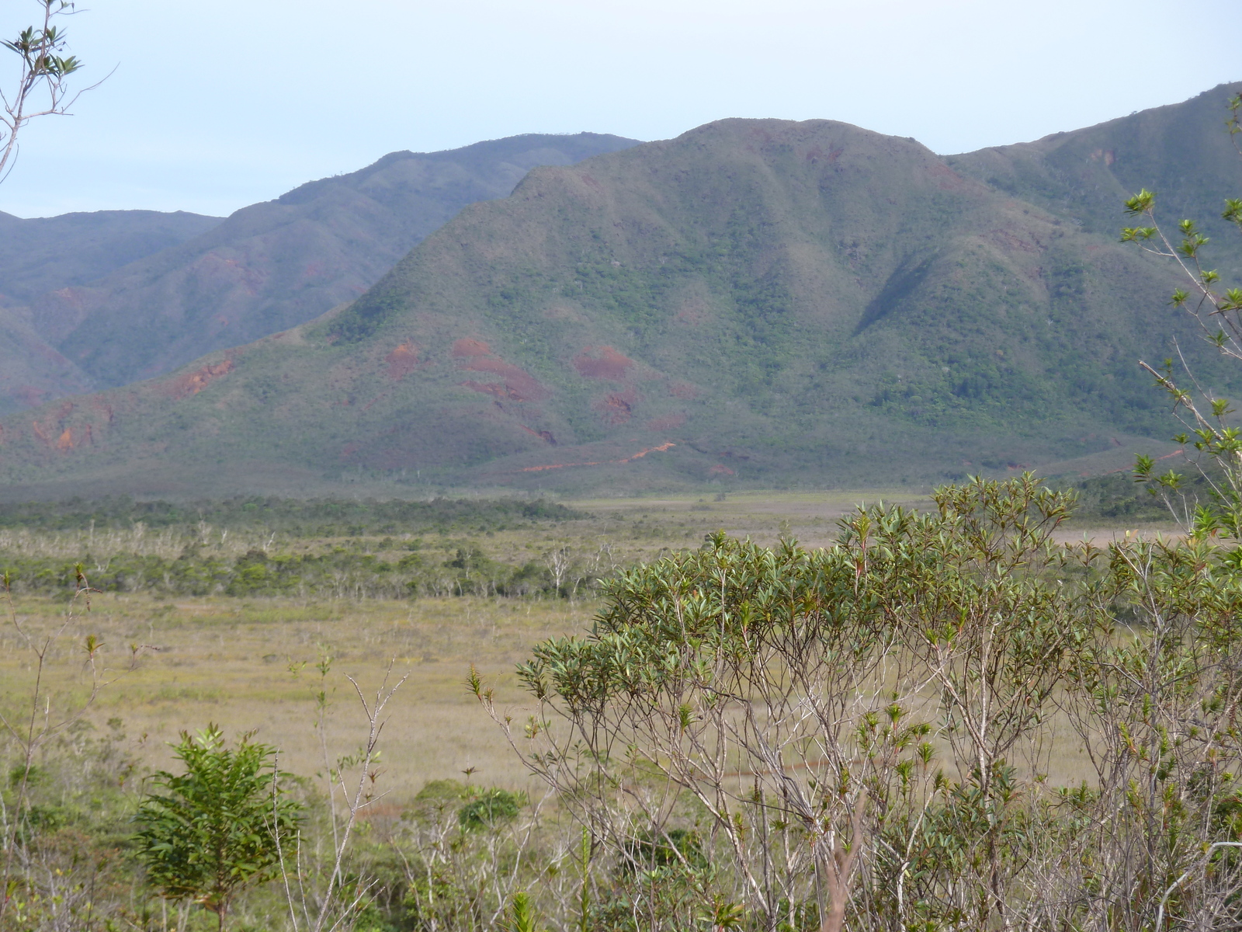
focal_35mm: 119
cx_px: 621
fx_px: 4270
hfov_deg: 16.6
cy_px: 466
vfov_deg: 12.5
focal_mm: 19.5
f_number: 4.4
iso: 80
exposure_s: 1/200
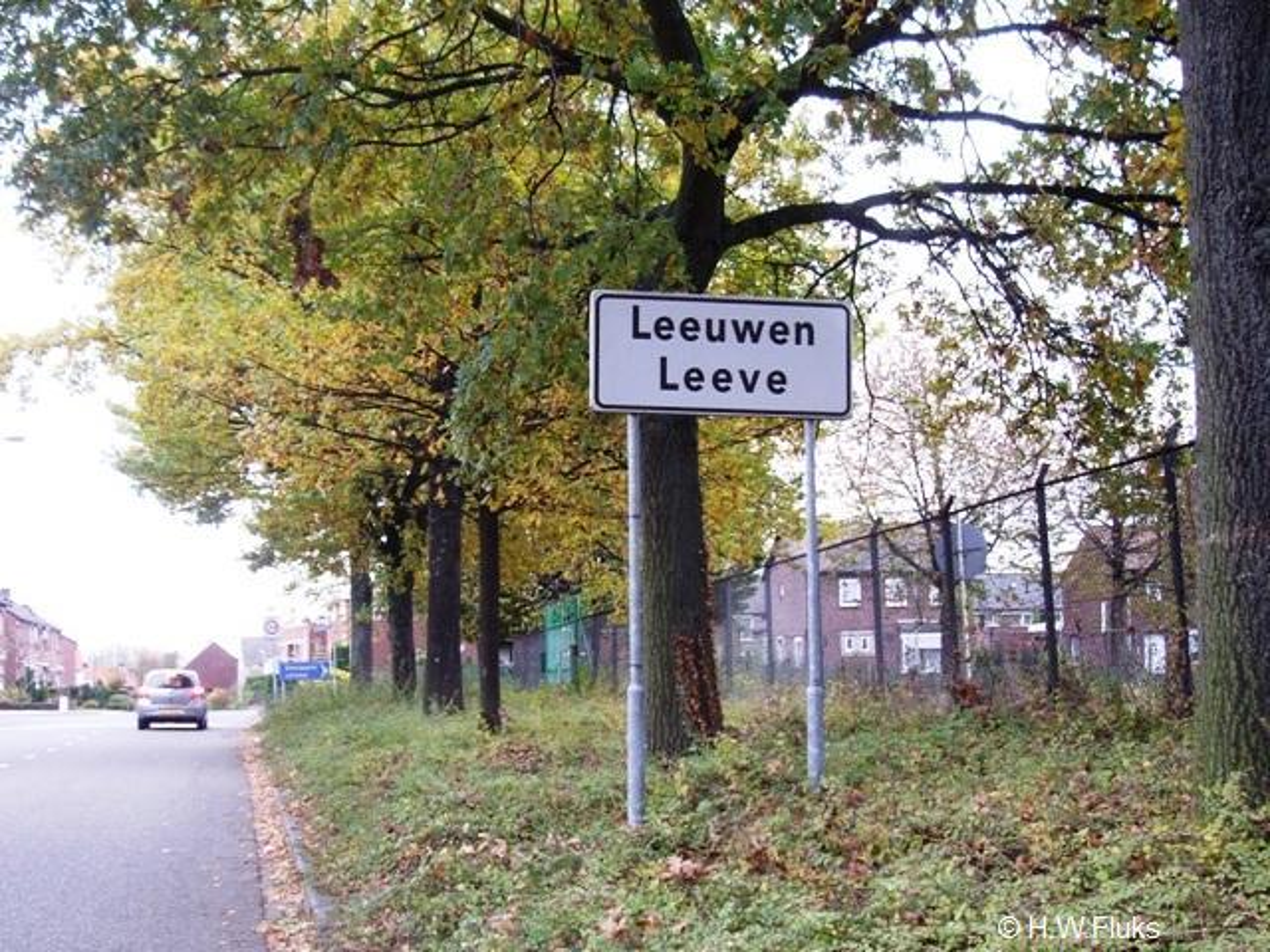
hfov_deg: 49.0
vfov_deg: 37.7
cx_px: 635
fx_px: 1394
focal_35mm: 38
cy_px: 476
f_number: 2.8
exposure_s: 1/60
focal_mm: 7.9
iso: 200
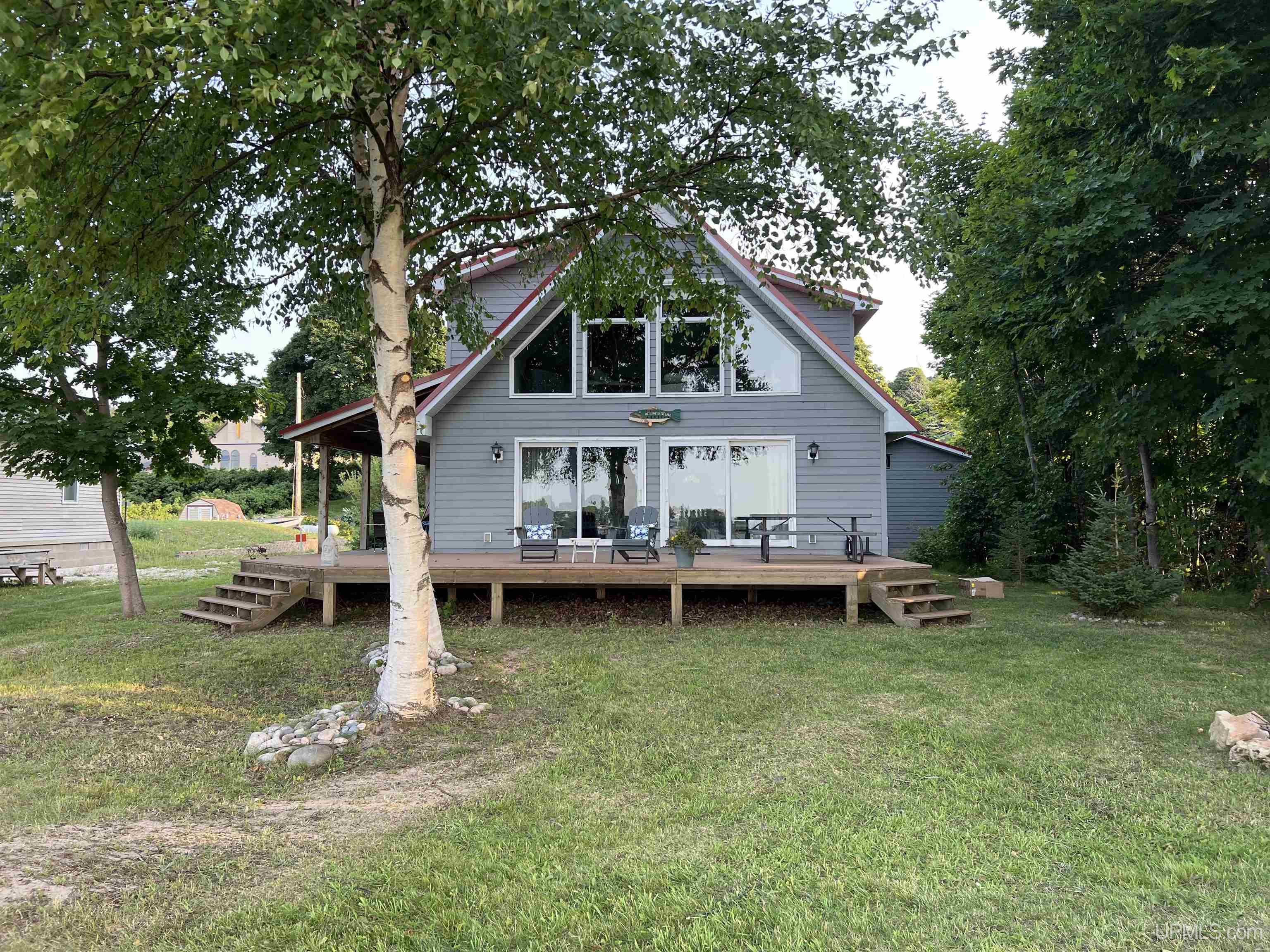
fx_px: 954
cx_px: 635
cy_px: 476
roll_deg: -0.1
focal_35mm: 26
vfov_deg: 53.1
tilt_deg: +1.0
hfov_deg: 67.3
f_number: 1.5
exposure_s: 1/241
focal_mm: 5.7
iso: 40
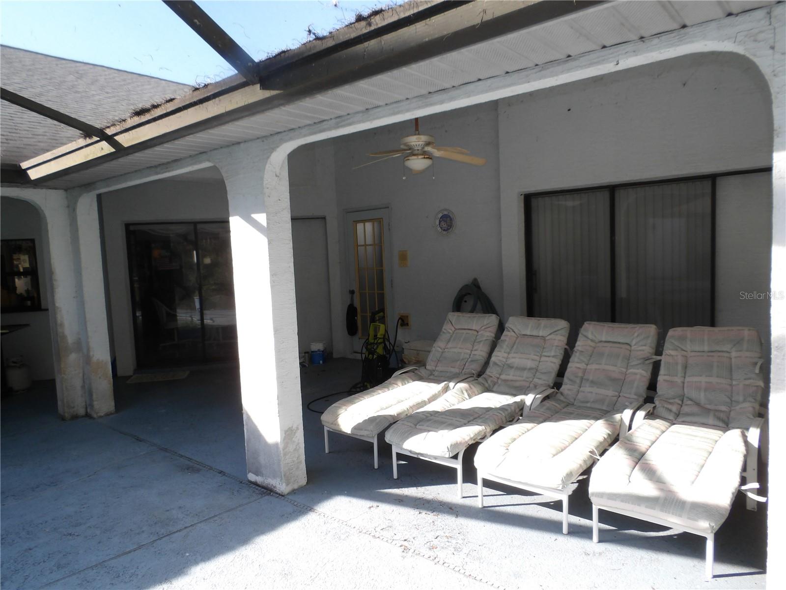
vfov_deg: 58.9
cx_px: 393
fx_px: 522
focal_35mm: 23
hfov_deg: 73.9
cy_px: 295
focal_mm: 4.2
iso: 100
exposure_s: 1/116
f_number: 4.1
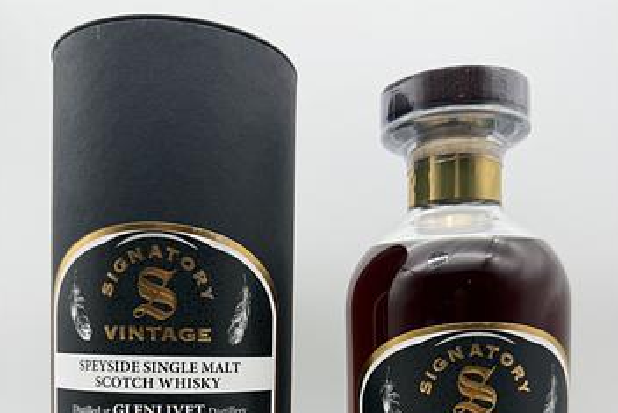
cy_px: 376
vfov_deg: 36.4
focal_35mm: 34
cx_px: 309
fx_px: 584
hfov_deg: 55.8
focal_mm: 6.76
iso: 50
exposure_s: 1/137
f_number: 1.78
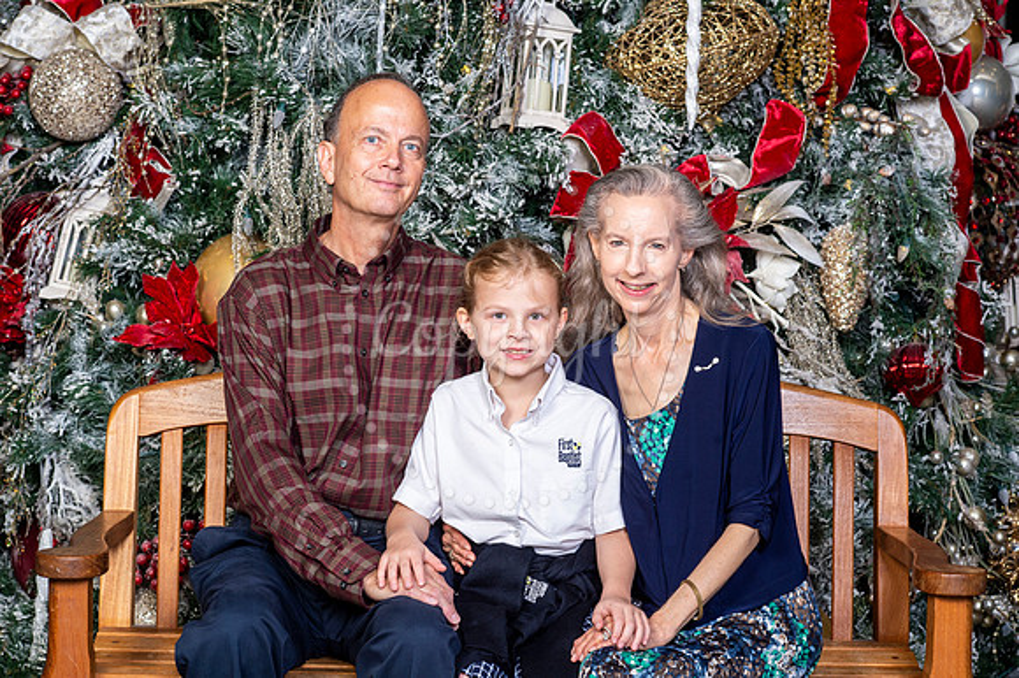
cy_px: 339
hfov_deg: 23.9
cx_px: 510
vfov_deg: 16.1
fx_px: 2405
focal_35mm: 85
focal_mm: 85
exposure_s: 1/125
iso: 400
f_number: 8
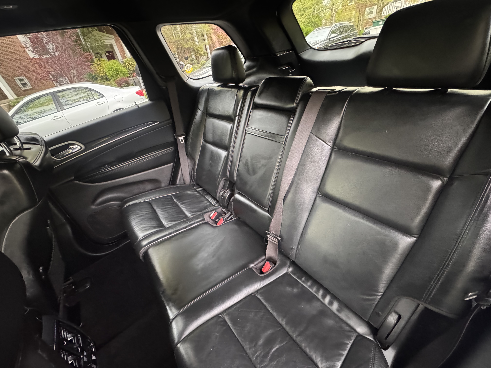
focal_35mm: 14
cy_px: 184
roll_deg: +10.5
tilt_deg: -34.2
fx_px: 199
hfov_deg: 102.1
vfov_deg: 85.7
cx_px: 246
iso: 1250
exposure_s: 1/49
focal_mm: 2.22
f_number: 2.2
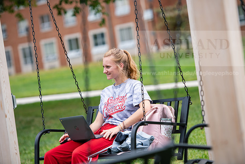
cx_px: 122
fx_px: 953
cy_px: 82
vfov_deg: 9.8
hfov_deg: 14.7
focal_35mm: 140
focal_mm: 140
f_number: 3.2
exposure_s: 1/500
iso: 160
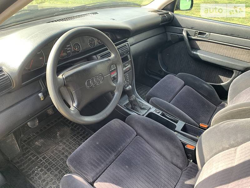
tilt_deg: -36.4
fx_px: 188
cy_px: 94
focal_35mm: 26
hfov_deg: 67.3
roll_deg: -0.2
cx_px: 125
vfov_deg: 53.1
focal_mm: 4.2
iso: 100
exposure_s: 1/121
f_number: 1.8
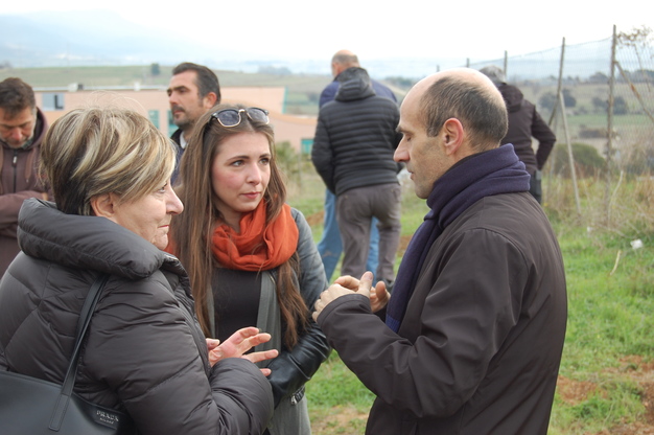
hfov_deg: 29.3
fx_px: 1252
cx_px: 327
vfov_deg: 19.7
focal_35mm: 69
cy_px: 218
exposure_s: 1/125
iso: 280
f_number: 5.6
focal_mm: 46
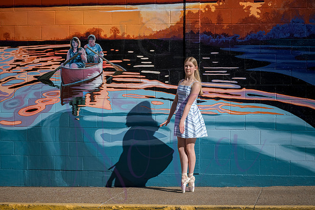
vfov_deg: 15.9
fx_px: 753
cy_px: 105
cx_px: 158
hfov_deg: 23.6
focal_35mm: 86
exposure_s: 1/1000
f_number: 10
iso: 400
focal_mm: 86
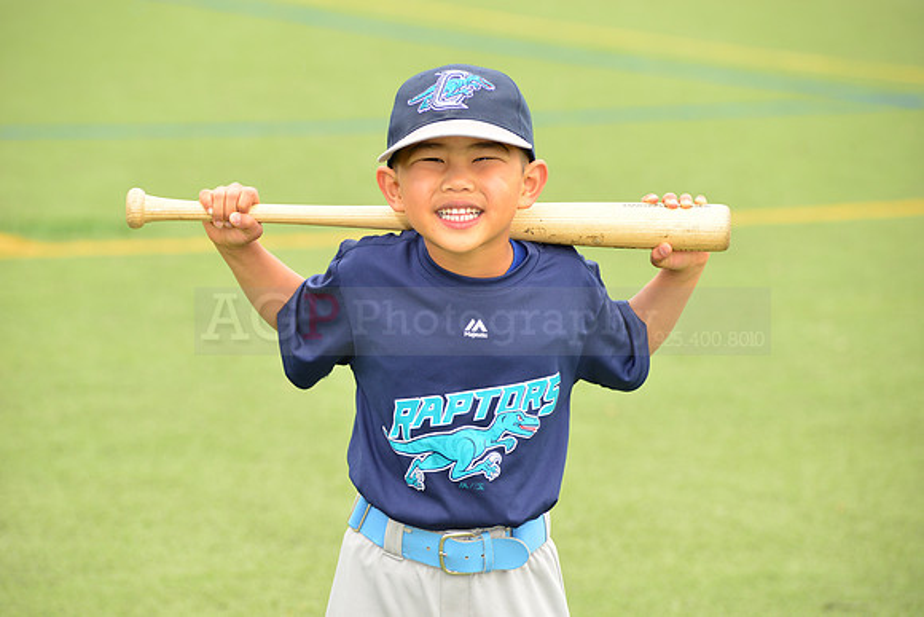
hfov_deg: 11.1
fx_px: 4749
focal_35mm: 185
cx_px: 462
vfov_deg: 7.4
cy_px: 308
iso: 250
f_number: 8
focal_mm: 185
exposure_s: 1/200
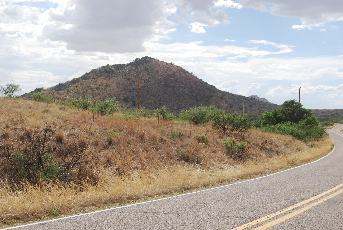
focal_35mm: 48
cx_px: 172
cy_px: 115
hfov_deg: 41.1
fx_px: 458
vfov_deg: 28.1
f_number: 8
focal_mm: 32
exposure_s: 1/250
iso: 100
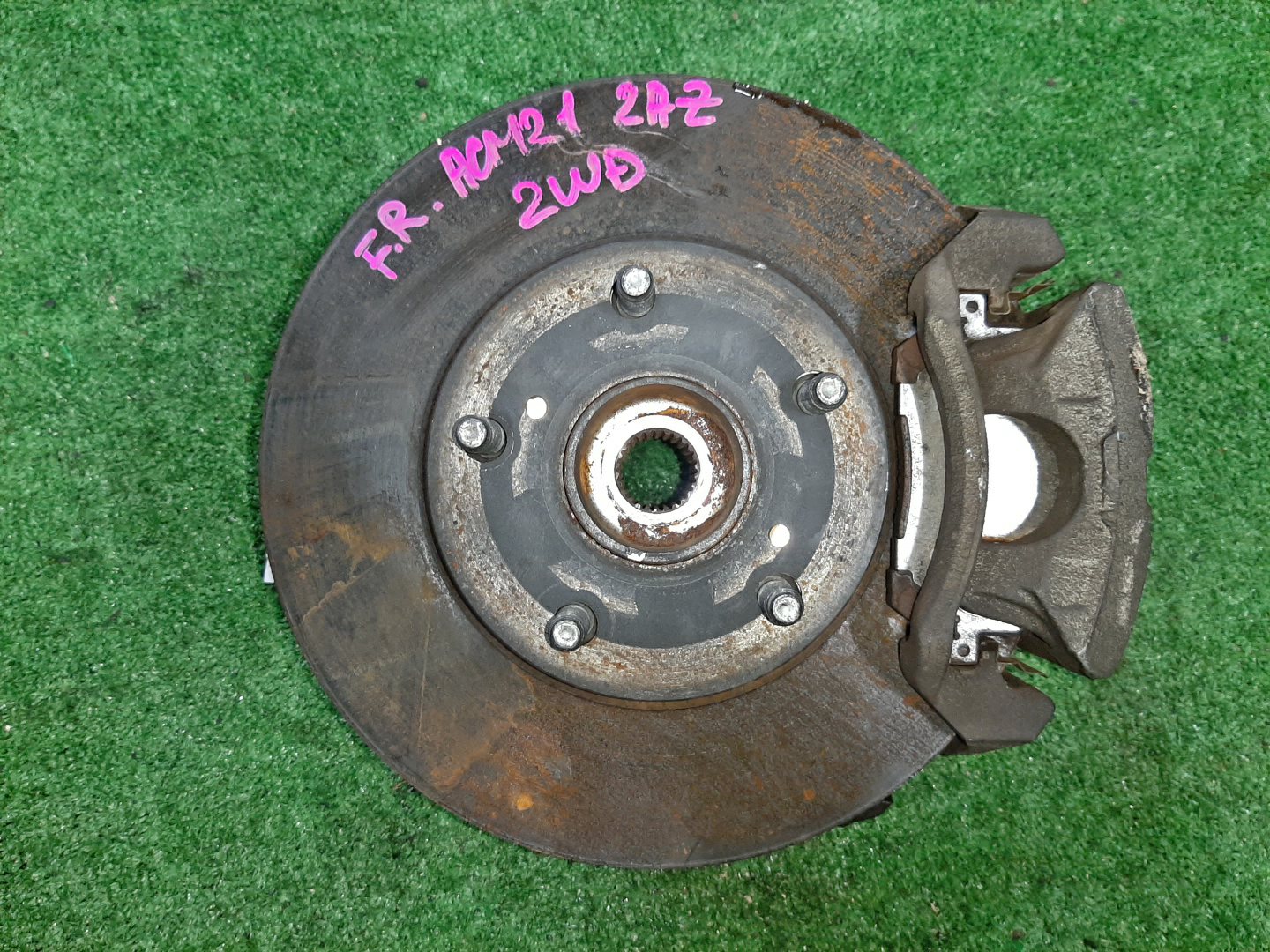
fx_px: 954
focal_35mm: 26
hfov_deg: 67.3
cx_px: 635
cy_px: 476
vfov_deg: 53.1
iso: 171
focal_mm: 3.93
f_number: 1.7
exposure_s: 1/33
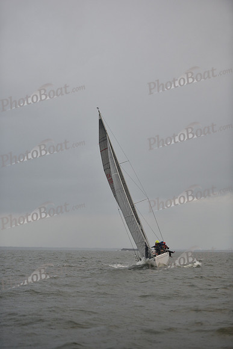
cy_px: 174
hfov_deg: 15.2
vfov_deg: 22.6
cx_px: 116
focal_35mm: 90
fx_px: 873
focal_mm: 90
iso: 400
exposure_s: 1/500
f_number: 2.8
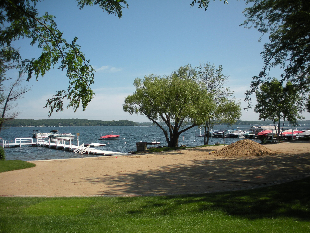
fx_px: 313
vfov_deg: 40.7
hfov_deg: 52.6
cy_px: 116
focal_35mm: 35
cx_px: 155
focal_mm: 6.3
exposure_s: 1/758
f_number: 3.5
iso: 64
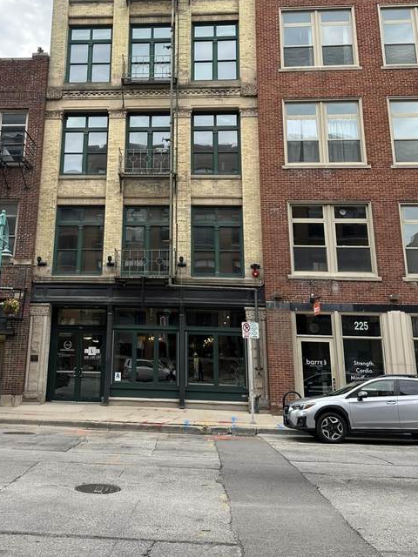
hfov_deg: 39.2
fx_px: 580
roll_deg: -2.0
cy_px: 183
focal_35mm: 36
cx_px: 141
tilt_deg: +16.9
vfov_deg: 50.4
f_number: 1.78
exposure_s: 1/773
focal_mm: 6.86
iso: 80
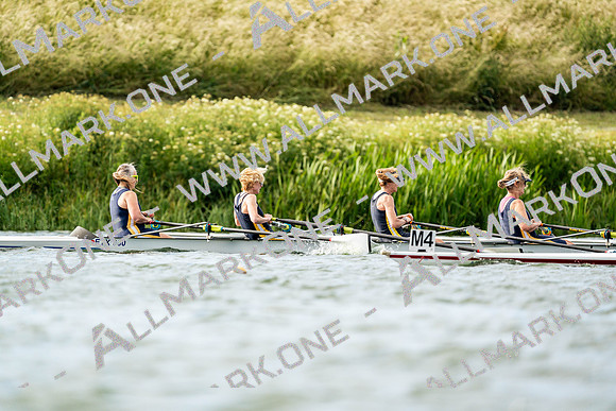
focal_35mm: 600
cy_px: 206
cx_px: 308
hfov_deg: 3.4
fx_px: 10269
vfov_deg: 2.3
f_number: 6.3
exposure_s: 1/2000
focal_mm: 600
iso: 500
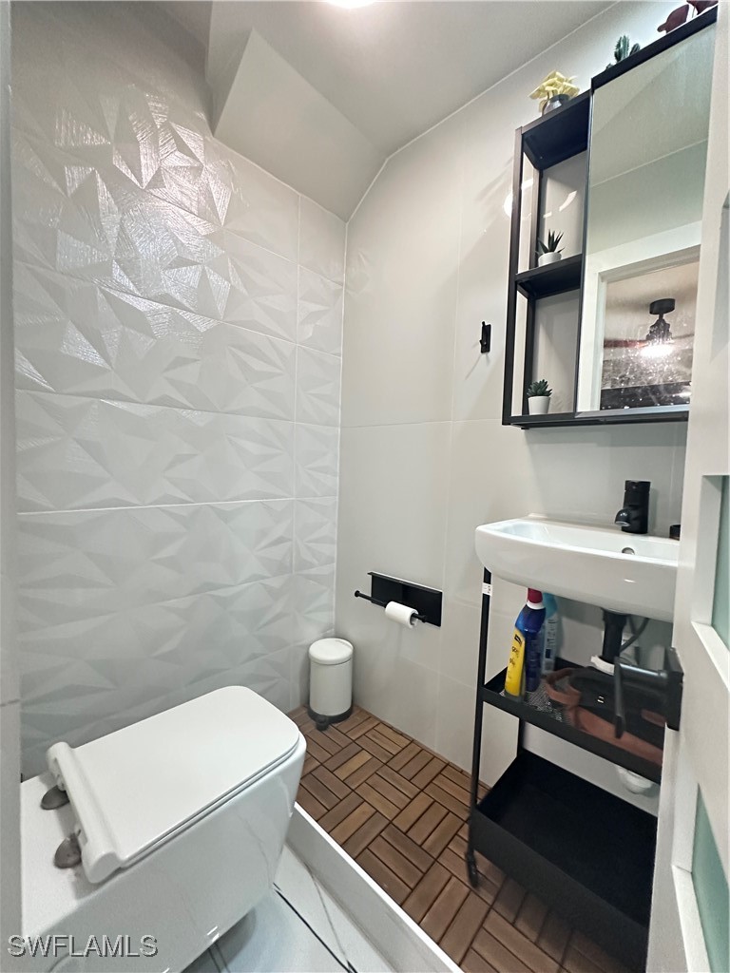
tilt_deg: -1.5
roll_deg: -2.0
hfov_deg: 85.7
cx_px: 365
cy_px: 486
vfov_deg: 102.1
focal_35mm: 14
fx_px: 394
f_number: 2.2
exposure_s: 1/60
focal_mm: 2.22
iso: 1000
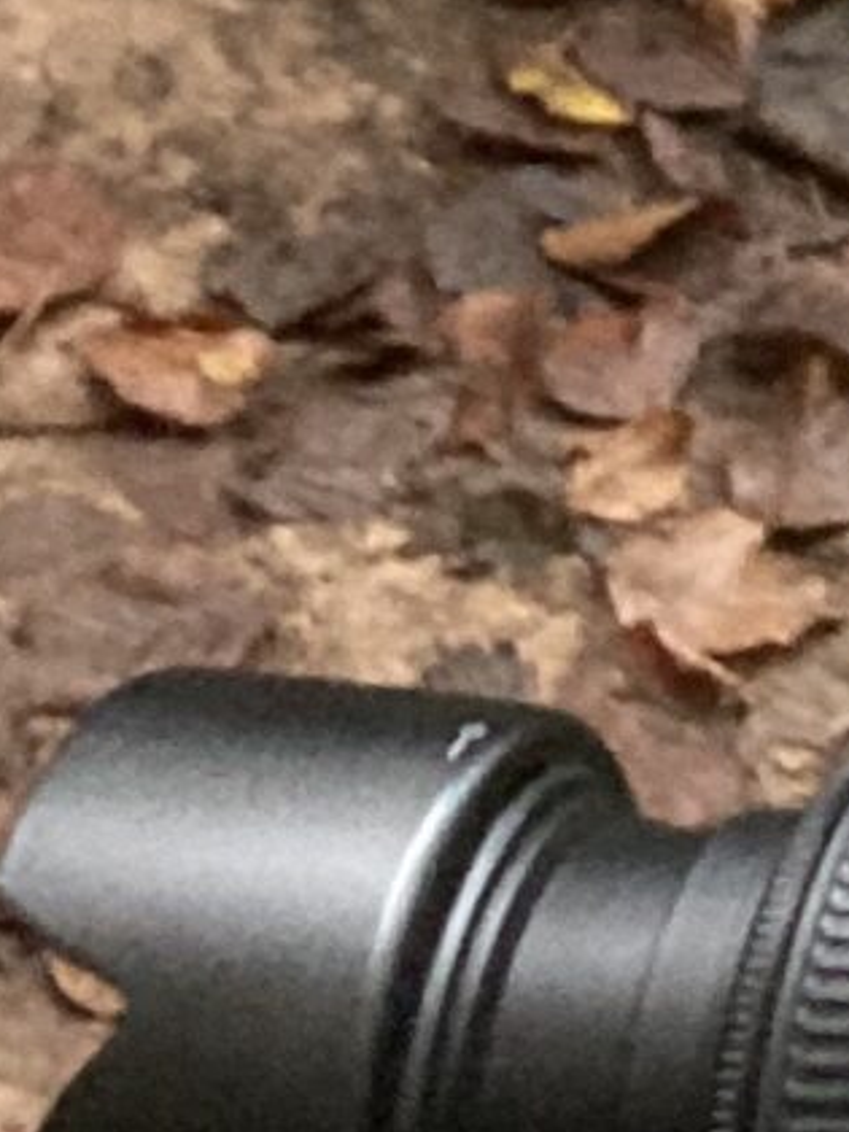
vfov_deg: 9.8
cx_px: 2356
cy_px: -1404
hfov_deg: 7.4
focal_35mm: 183
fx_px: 5984
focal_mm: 2.71
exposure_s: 1/60
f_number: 2.2
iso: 200
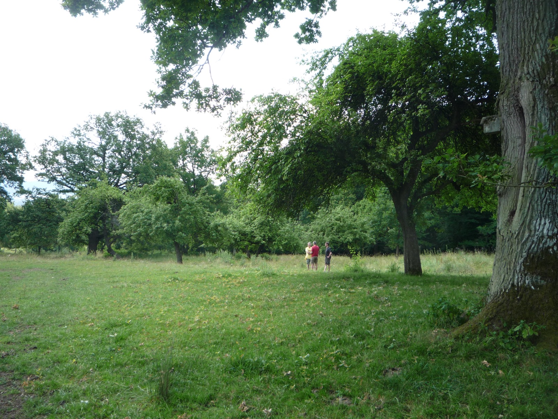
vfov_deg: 46.8
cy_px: 210
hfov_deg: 60.0
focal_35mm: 30
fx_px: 484
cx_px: 279
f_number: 4
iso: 100
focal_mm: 5.2
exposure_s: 1/125
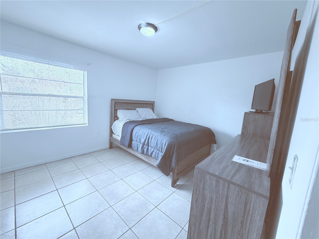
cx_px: 160
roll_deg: -3.1
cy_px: 120
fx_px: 129
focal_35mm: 14
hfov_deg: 102.1
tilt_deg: -7.1
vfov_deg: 85.7
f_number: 2.2
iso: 320
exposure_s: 1/120
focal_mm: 2.22
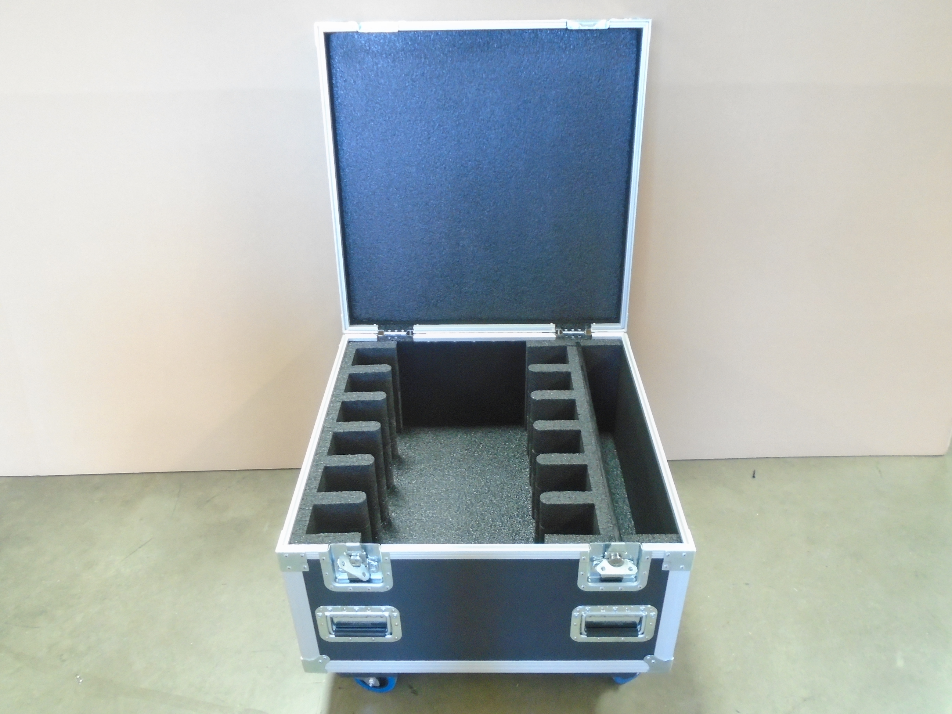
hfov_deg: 67.3
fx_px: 715
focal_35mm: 26
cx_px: 476
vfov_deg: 53.1
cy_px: 357
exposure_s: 1/15
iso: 400
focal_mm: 4.6
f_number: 3.2
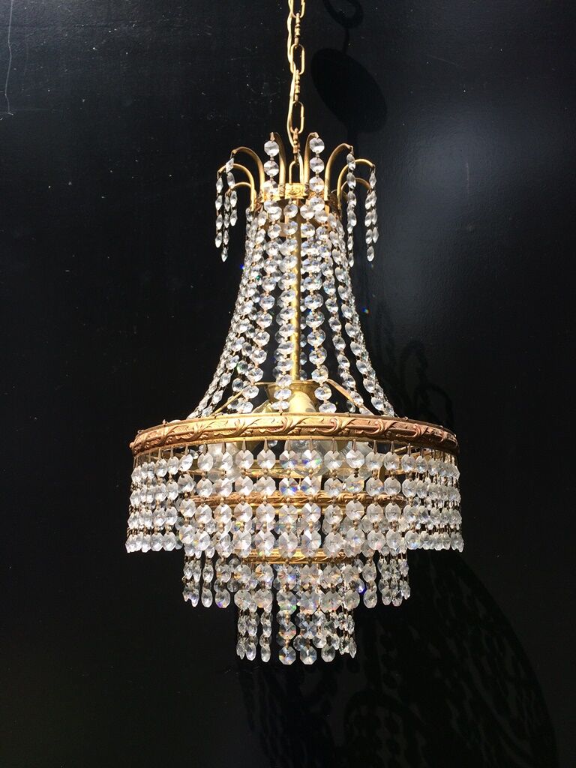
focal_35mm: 29
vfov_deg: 61.7
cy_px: 384
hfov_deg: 48.2
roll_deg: +2.1
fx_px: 643
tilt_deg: +8.7
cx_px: 288
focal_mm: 4.15
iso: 32
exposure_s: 1/604
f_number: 2.2
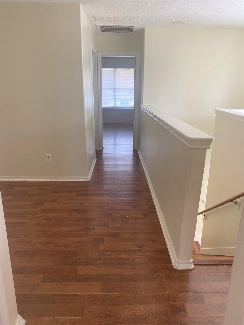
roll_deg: +0.6
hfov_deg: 53.1
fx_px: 244
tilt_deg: -16.9
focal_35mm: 26
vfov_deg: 67.3
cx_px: 122
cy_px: 162
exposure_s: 1/111
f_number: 1.8
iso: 125
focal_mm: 4.25
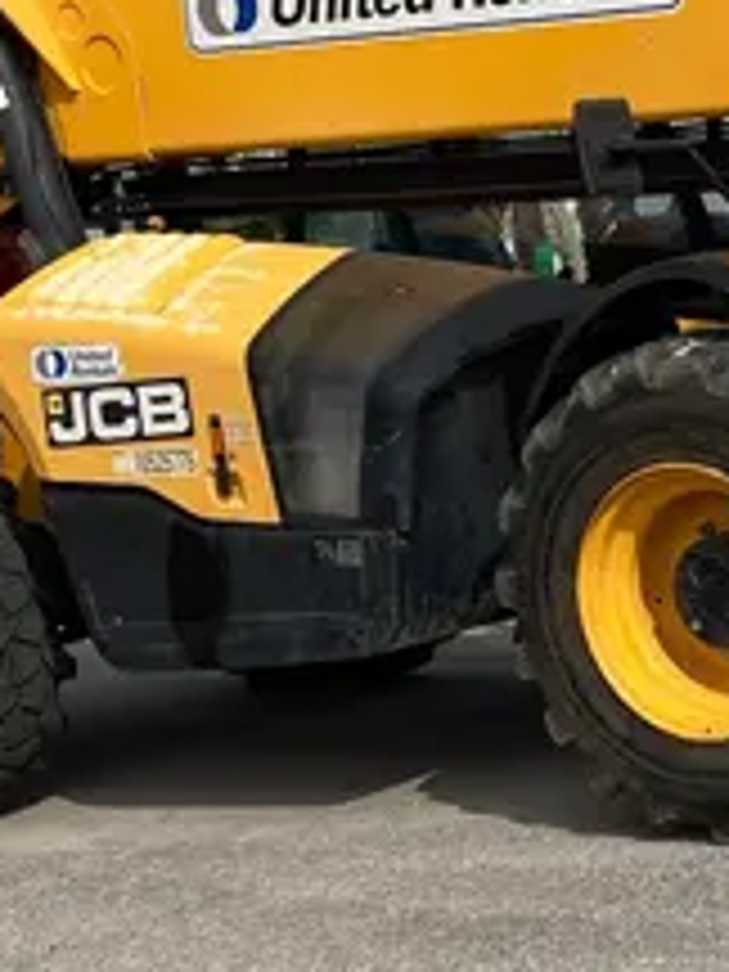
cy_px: 619
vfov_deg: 20.6
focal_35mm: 95
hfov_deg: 15.1
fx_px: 2668
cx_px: 846
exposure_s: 1/2857
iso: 20
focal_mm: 3.99
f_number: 1.8
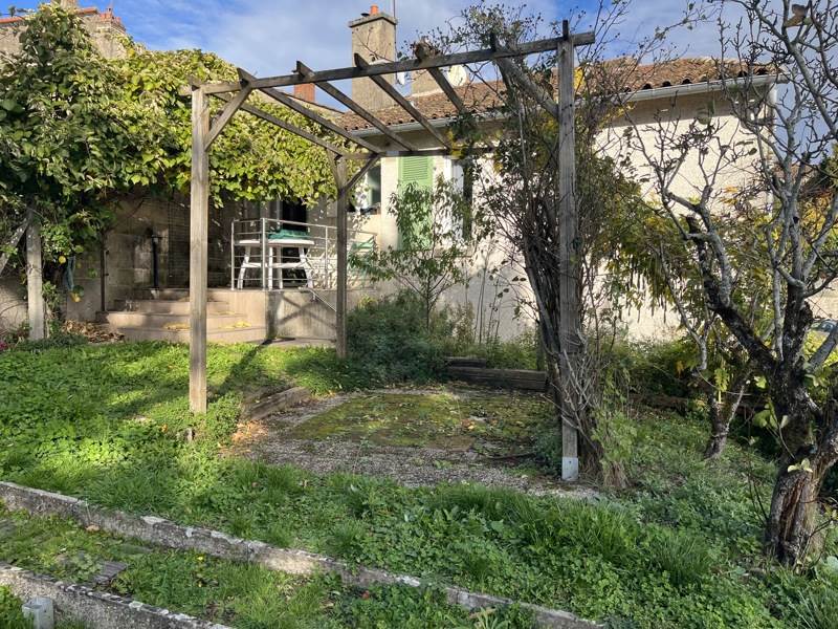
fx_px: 629
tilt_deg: -4.1
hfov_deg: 67.3
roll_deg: +0.2
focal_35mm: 26
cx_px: 419
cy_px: 314
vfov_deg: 53.1
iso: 50
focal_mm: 5.1
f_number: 1.6
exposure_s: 1/1151
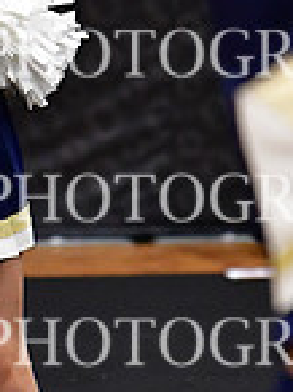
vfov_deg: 1.7
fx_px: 13017
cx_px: -42
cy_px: -19
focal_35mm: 1150
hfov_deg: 1.3
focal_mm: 200
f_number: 3.5
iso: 4000
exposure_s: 1/500
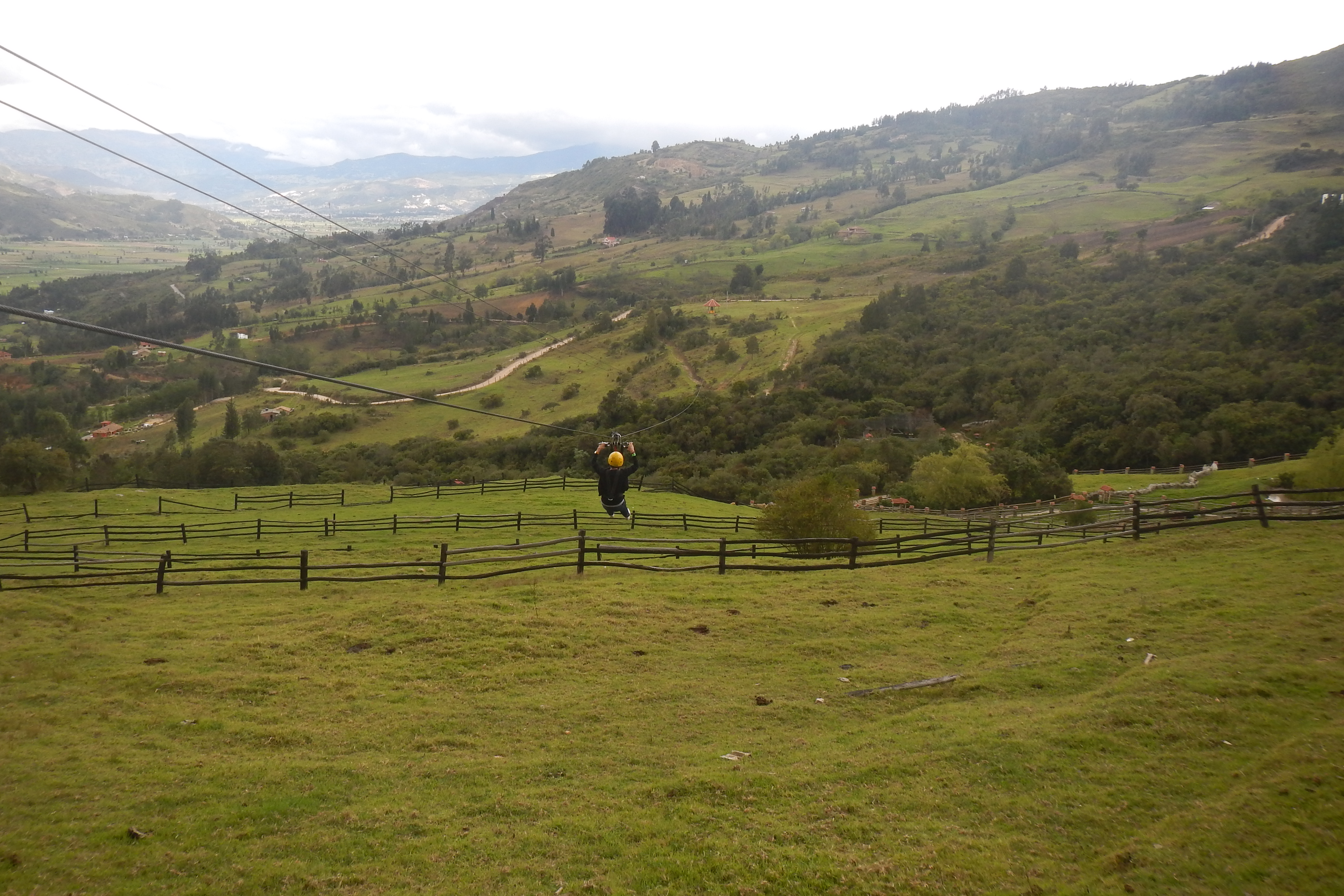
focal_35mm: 30
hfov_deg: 61.9
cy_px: 416
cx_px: 657
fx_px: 1120
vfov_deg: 43.6
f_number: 3.9
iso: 125
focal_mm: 5
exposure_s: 1/320
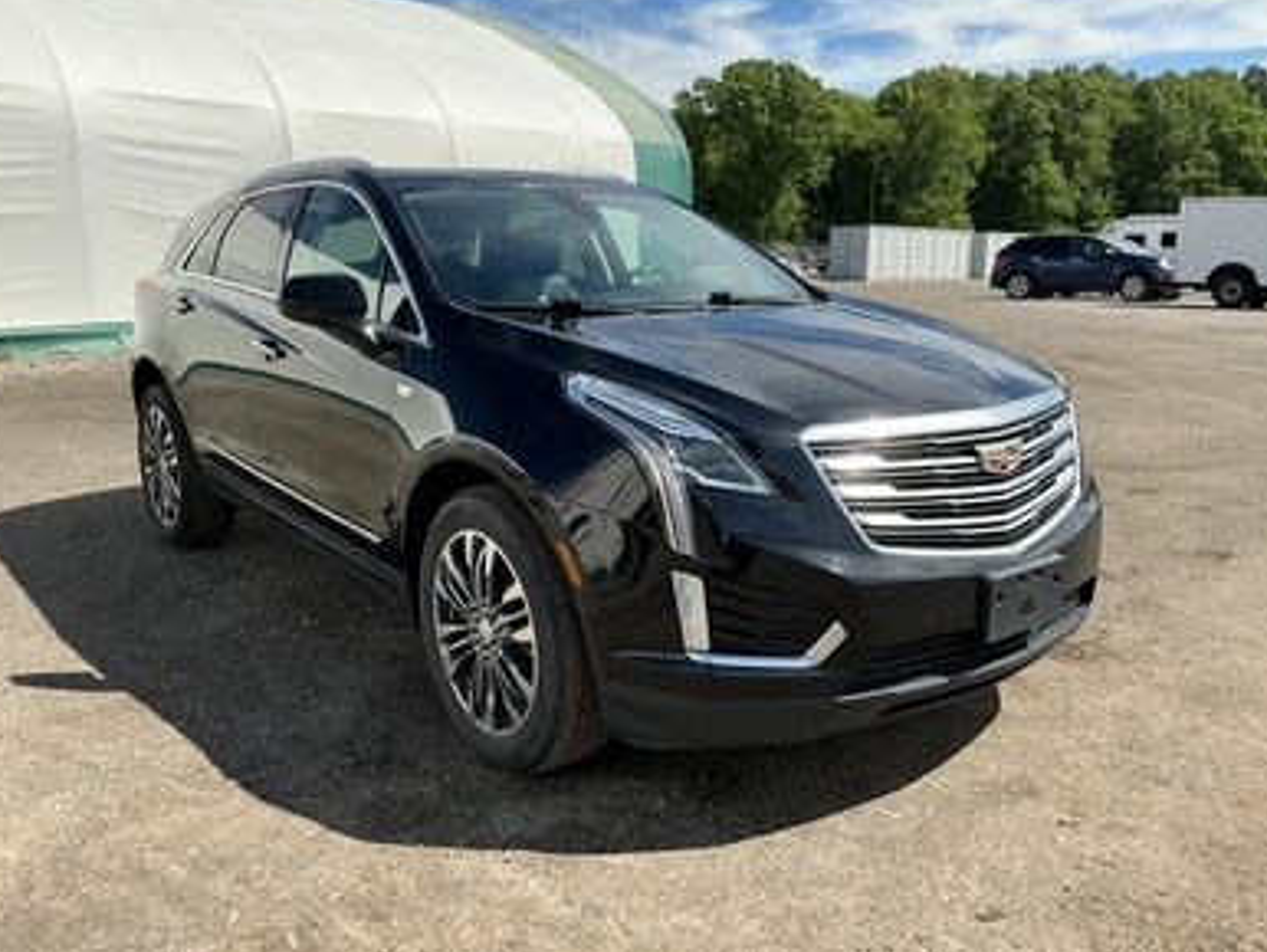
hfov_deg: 61.6
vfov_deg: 48.3
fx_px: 1062
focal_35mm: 29
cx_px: 634
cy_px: 469
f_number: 1.8
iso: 25
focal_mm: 3
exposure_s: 1/1342
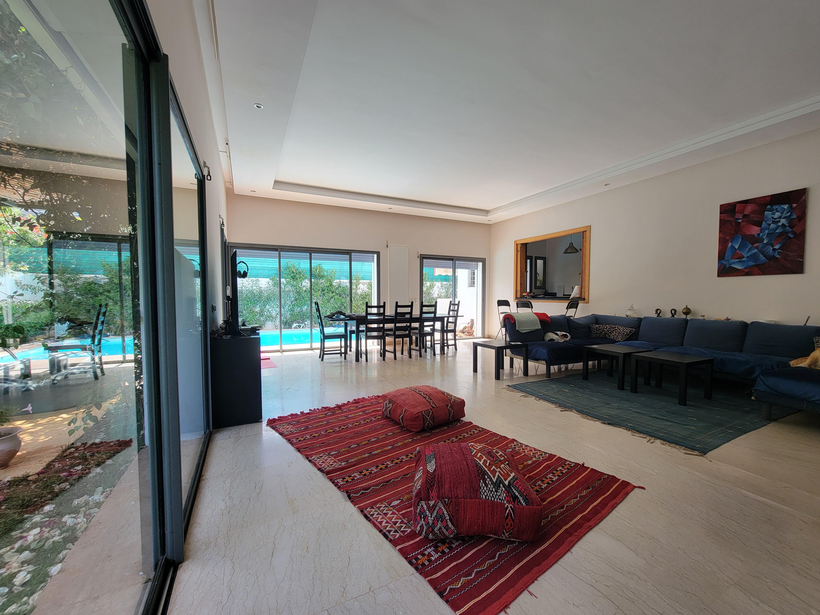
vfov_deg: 89.9
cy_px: 308
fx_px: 308
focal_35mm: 13
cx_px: 410
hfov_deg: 106.2
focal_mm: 2.2
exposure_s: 1/140
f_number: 2.2
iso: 50
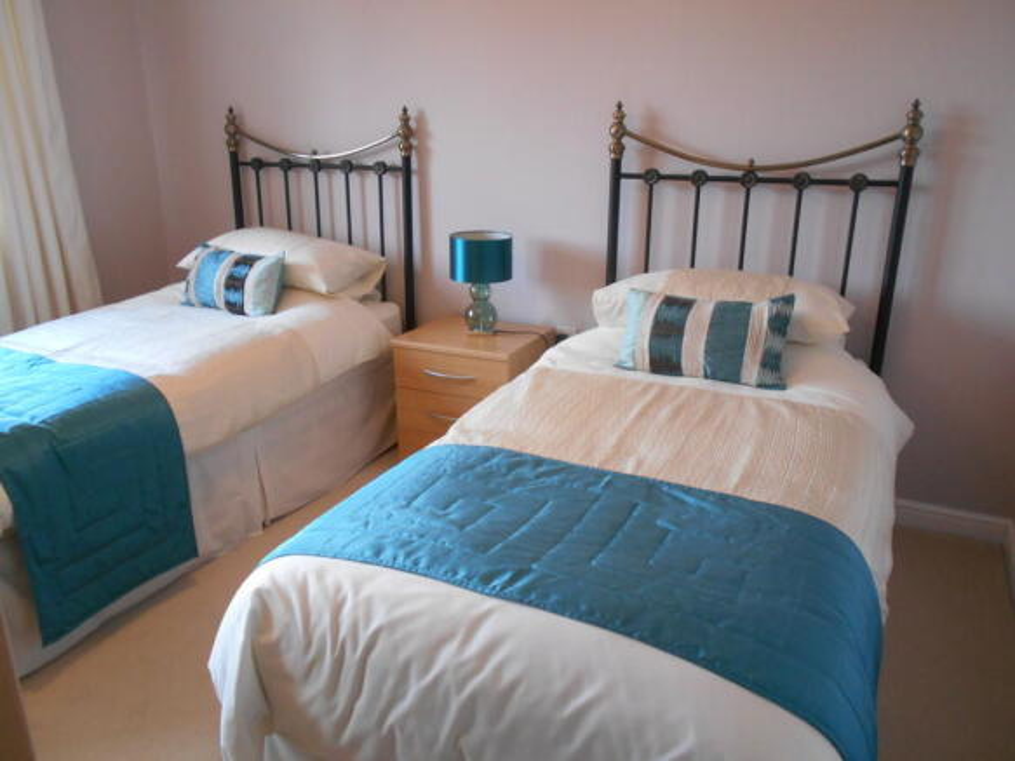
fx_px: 762
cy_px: 380
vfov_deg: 53.0
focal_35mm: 26
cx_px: 508
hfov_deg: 67.3
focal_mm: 4.6
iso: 320
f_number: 3.2
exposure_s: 1/30
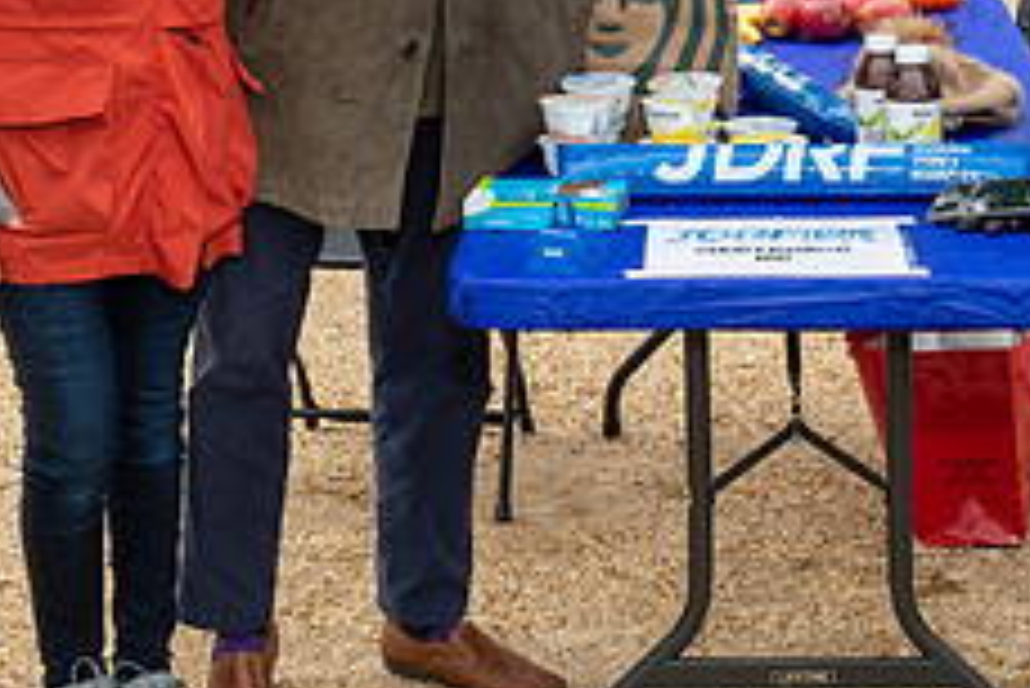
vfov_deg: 14.7
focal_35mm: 92
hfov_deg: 22.1
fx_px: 2634
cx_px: 586
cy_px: 53
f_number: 8
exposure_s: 1/250
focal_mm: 19
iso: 250
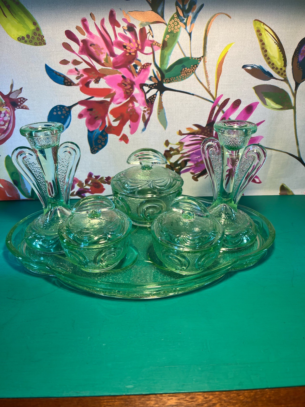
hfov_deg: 53.1
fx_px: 305
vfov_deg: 67.3
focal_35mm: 26
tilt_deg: -26.6
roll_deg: +0.0
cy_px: 204
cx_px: 152
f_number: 1.6
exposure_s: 1/122
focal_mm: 5.1
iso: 40
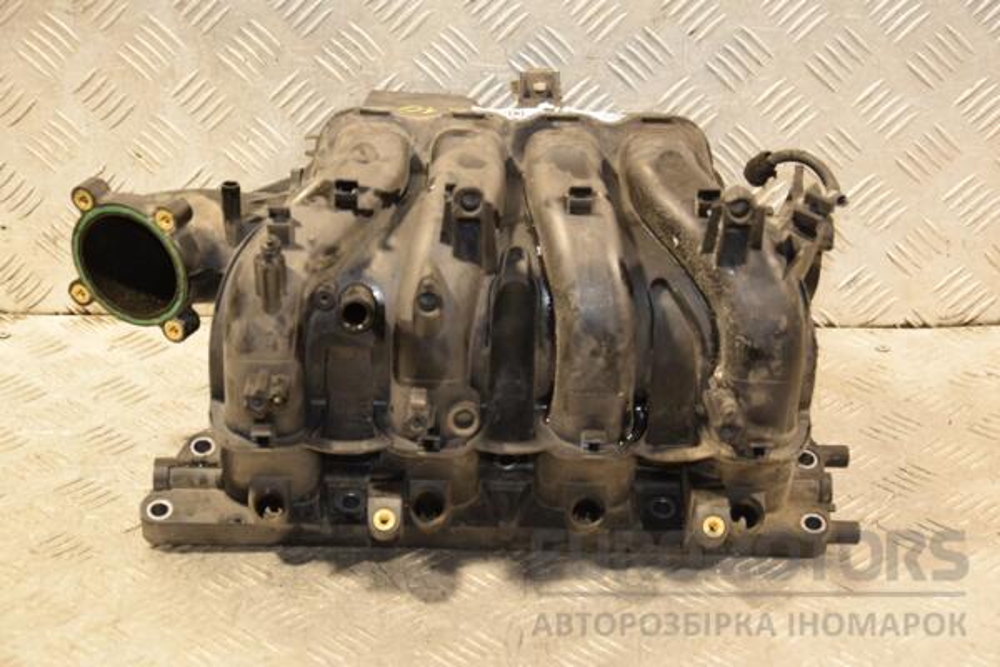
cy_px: 334
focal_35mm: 78
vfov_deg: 17.5
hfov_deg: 26.0
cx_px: 500
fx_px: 2166
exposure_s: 1/80
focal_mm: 52
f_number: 5
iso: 800
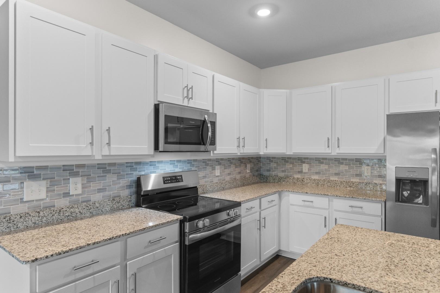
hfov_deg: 81.2
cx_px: 220
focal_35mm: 21
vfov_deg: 59.5
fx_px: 257
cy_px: 146
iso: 100
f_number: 5
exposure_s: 2.5
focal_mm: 14
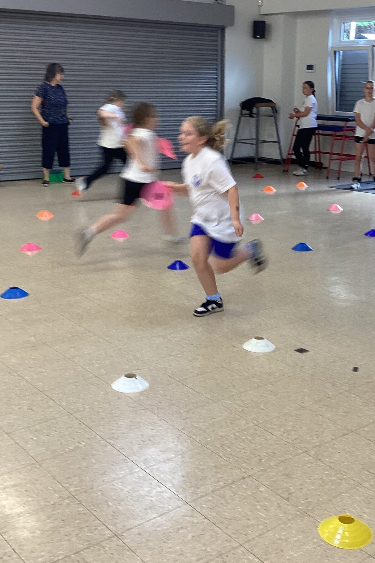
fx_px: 719
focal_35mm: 46
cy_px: 273
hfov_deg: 29.2
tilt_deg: -13.6
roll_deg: -3.6
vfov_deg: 42.7
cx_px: 225
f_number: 2.4
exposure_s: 1/50
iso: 64
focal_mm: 3.3
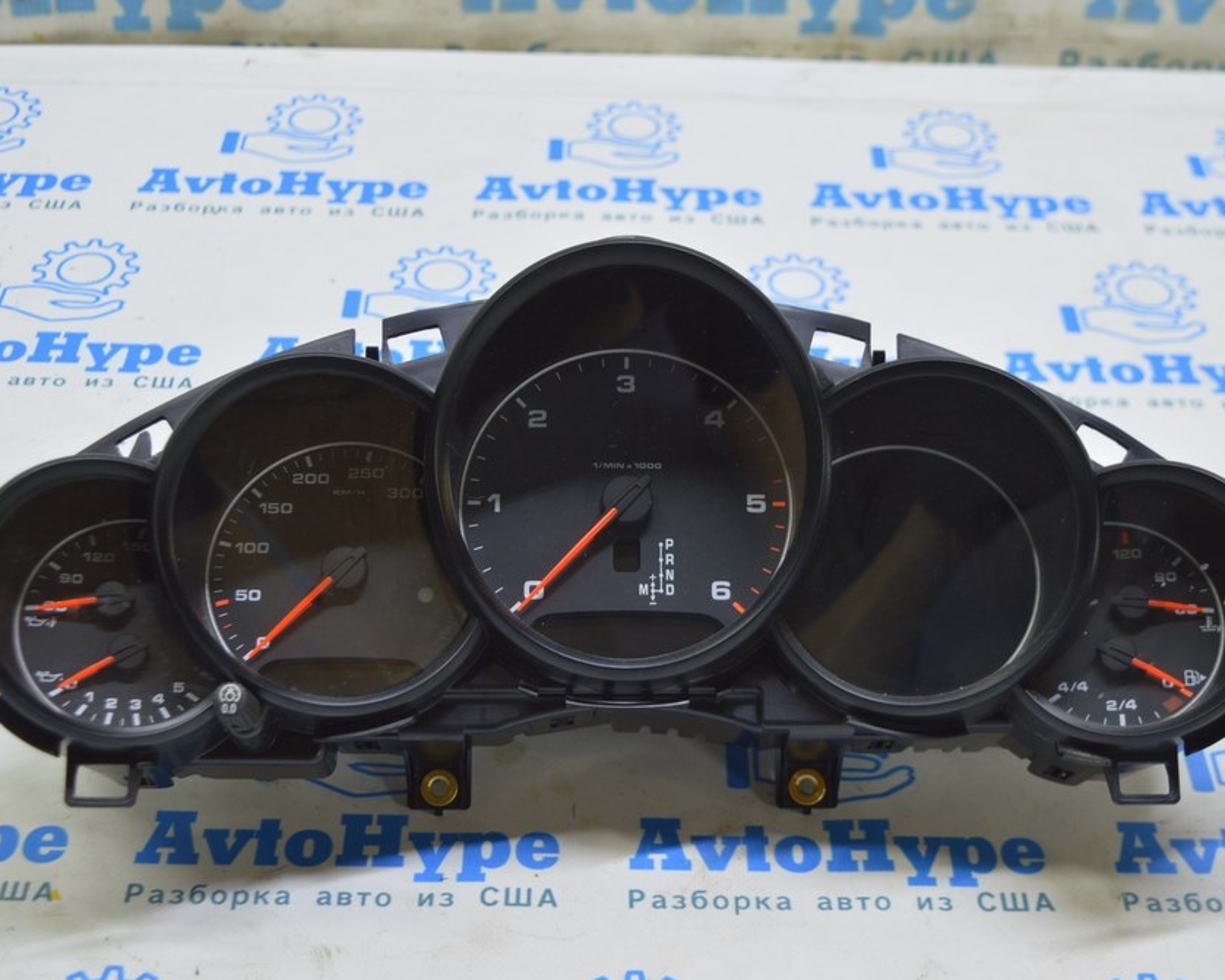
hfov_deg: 34.1
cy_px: 497
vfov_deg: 27.6
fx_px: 1994
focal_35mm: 55
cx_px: 648
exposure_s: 1/20
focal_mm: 32
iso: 400
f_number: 5.6
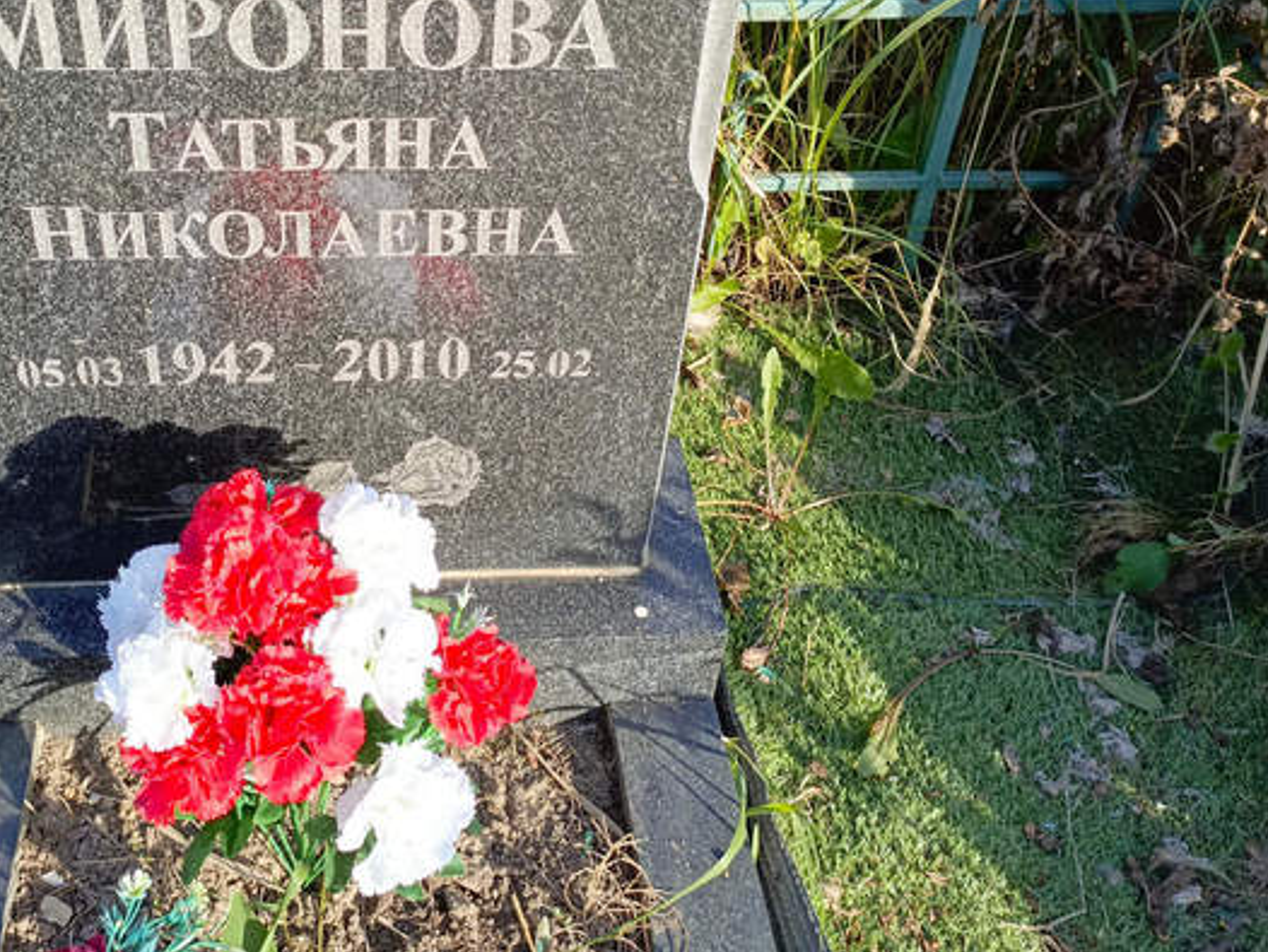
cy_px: 270
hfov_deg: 48.3
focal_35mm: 38
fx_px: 1393
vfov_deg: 37.1
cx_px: 441
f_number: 1.69
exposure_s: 1/408
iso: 113
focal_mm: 4.76
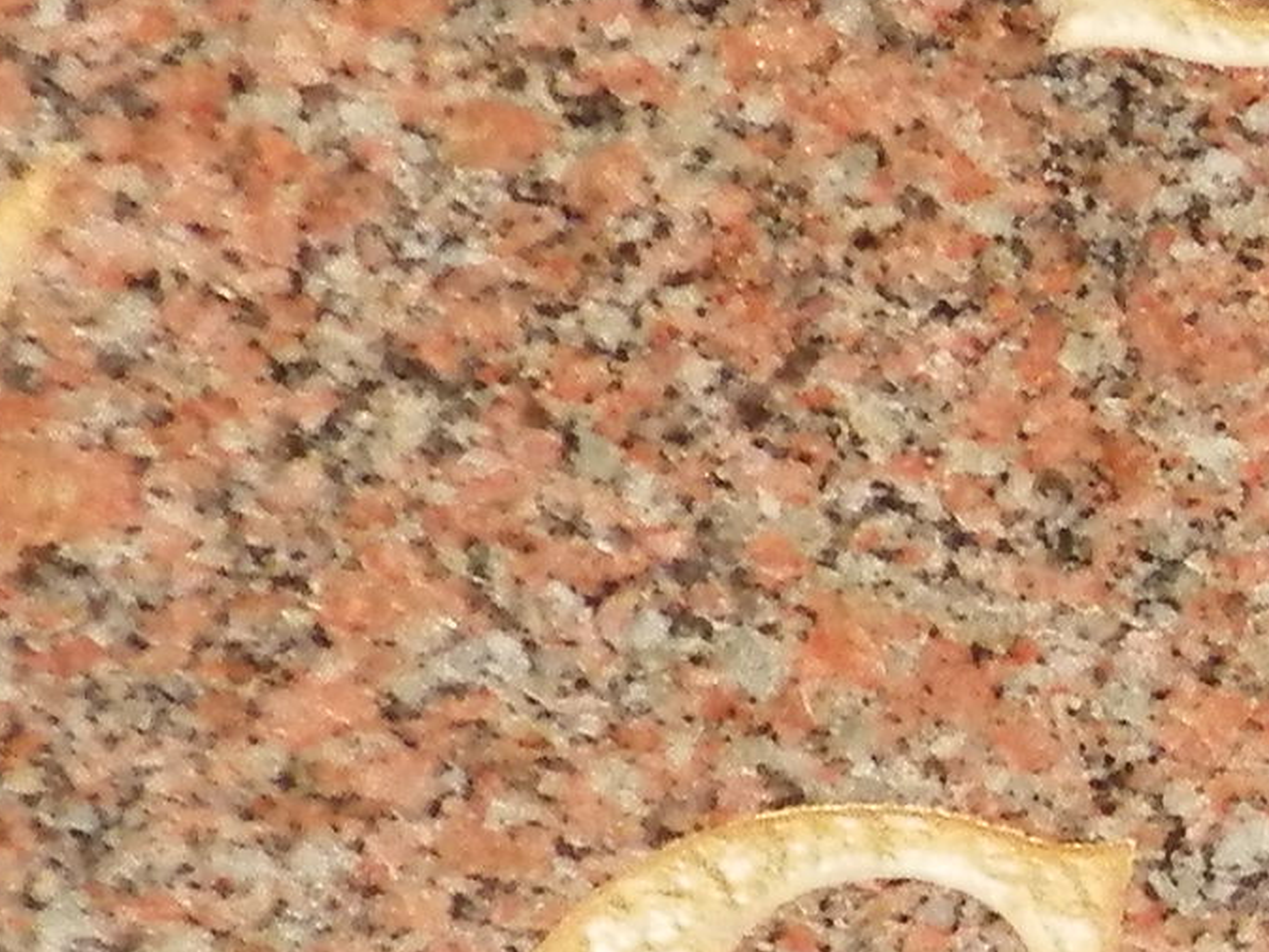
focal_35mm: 904
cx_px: 3562
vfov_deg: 1.6
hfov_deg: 2.2
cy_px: 1197
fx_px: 33146
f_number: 4.7
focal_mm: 23.6
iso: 160
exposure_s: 1/160
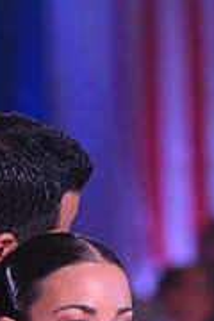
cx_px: 35
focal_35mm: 645
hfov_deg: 2.1
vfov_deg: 3.2
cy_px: 514
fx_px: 5751
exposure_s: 1/320
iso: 2500
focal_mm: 200
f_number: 5
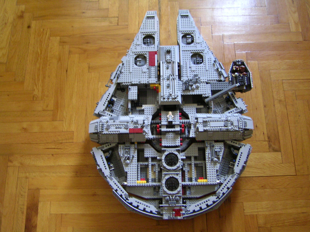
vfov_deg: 39.7
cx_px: 155
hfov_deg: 51.4
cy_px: 116
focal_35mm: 36
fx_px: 322
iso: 100
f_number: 2.8
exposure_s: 1/3.6
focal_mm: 5.6
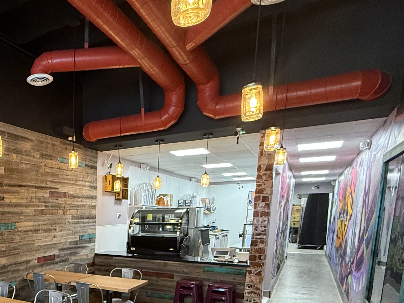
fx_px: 350
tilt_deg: -7.9
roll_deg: +0.7
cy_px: 265
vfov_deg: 43.3
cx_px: 37
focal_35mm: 30
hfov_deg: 52.4
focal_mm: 2.22
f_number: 2.2
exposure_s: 1/60
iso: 320
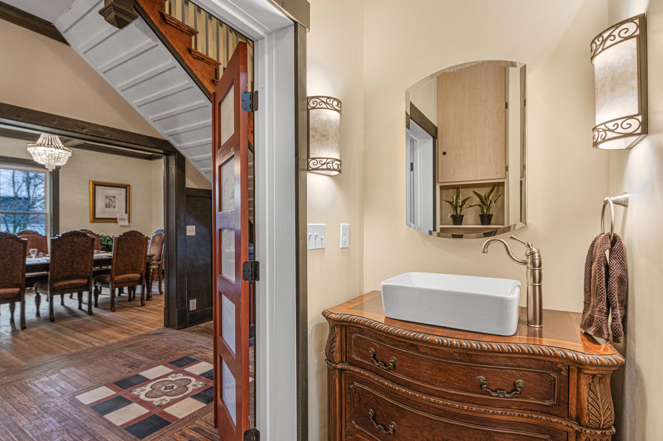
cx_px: 332
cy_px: 220
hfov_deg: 90.0
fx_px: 331
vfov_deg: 67.3
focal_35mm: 18
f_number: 5.6
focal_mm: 18
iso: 1250
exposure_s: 1/25
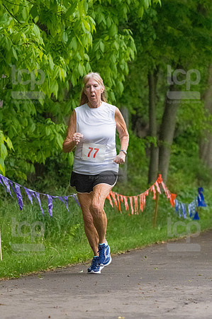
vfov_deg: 8.6
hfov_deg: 5.7
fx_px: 2125
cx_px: 106
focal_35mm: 240
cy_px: 160
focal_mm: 160
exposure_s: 1/1250
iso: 6400
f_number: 5.6
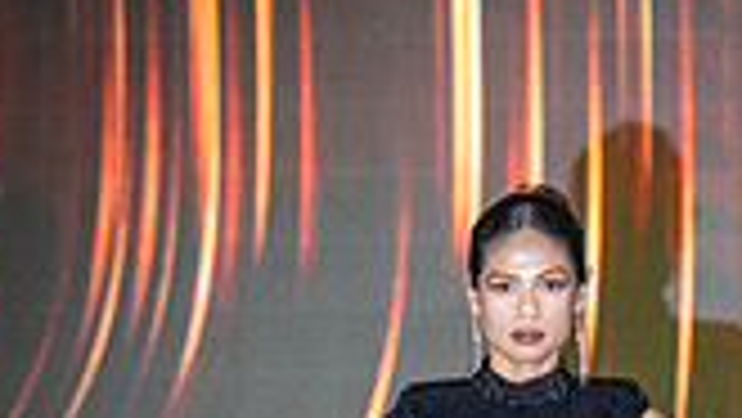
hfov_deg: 4.9
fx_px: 8740
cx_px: 607
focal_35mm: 444
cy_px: 881
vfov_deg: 2.7
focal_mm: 155
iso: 1600
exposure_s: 1/200
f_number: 2.8
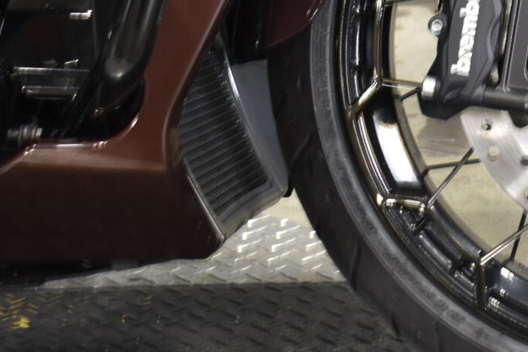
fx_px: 2170
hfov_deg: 13.5
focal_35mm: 148
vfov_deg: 9.2
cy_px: 30
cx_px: 635
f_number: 4.5
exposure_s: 1/8
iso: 400
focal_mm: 34
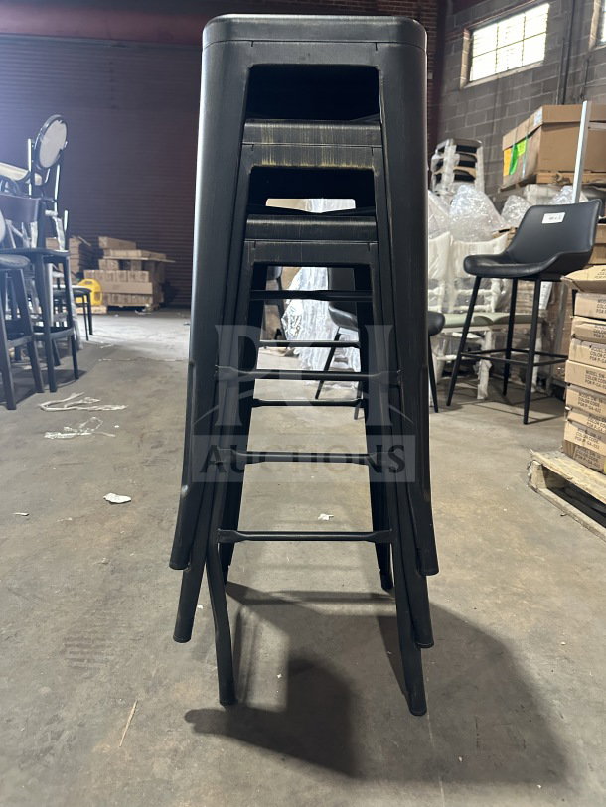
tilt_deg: -13.7
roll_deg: -1.5
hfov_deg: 56.8
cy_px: 404
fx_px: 560
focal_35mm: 24
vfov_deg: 71.6
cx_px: 303
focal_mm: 6.86
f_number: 1.78
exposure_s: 1/60
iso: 640
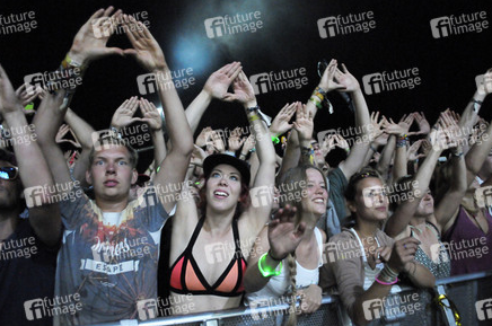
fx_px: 382
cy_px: 166
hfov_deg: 65.6
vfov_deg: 46.2
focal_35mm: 28
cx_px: 249
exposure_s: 1/250
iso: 6400
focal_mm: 18
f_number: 3.5
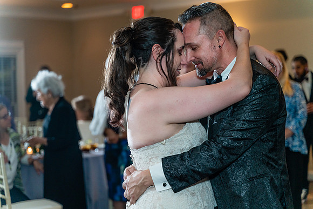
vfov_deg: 18.2
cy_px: 104
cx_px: 156
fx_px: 652
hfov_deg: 27.0
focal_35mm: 75
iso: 1250
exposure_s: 1/160
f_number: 2.8
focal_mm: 75
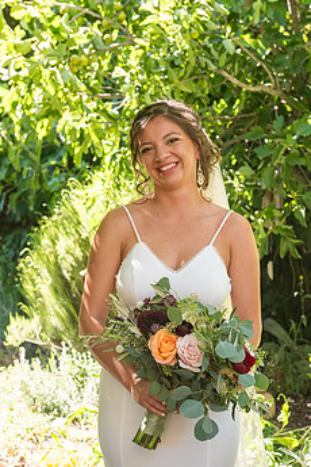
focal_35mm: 86
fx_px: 1114
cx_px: 172
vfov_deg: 23.6
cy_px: 259
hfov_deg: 15.9
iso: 640
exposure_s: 1/400
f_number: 5
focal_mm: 66
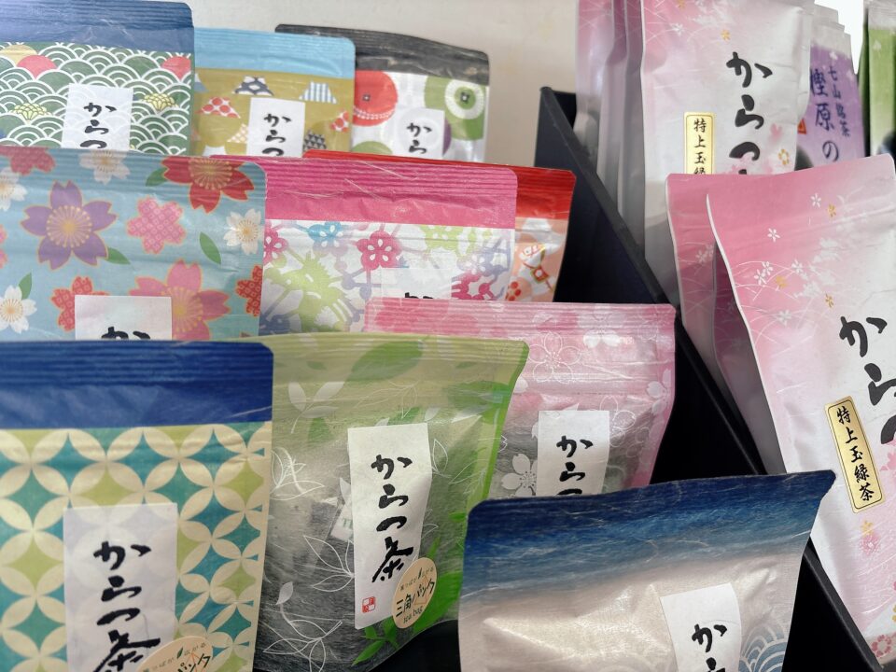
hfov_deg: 67.3
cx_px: 448
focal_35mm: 26
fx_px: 673
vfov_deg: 53.1
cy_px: 336
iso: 100
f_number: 1.6
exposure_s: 1/120
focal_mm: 5.96
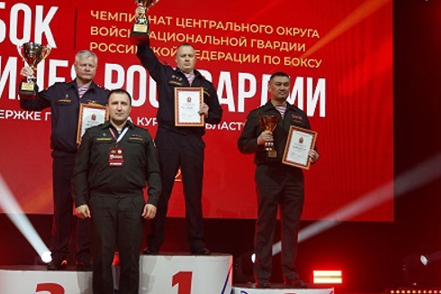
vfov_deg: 26.0
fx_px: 637
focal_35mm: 52
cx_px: 199
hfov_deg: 38.1
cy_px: 163
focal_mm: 34
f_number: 2.8
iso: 400
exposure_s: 1/200
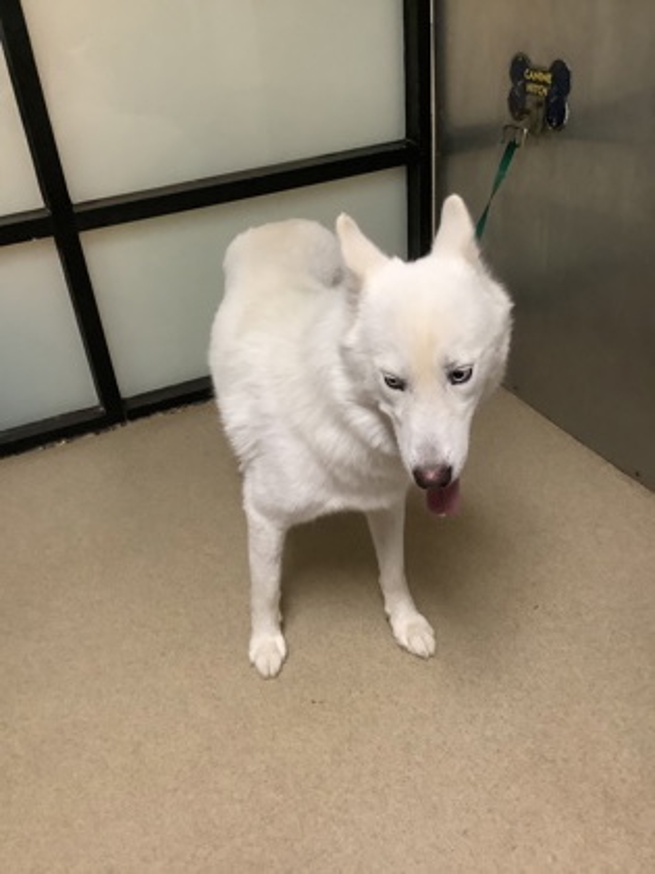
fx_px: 782
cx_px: 328
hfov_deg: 45.4
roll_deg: +5.9
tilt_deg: -33.6
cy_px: 437
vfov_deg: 58.4
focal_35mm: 31
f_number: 2.4
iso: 250
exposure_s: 1/40
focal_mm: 3.3
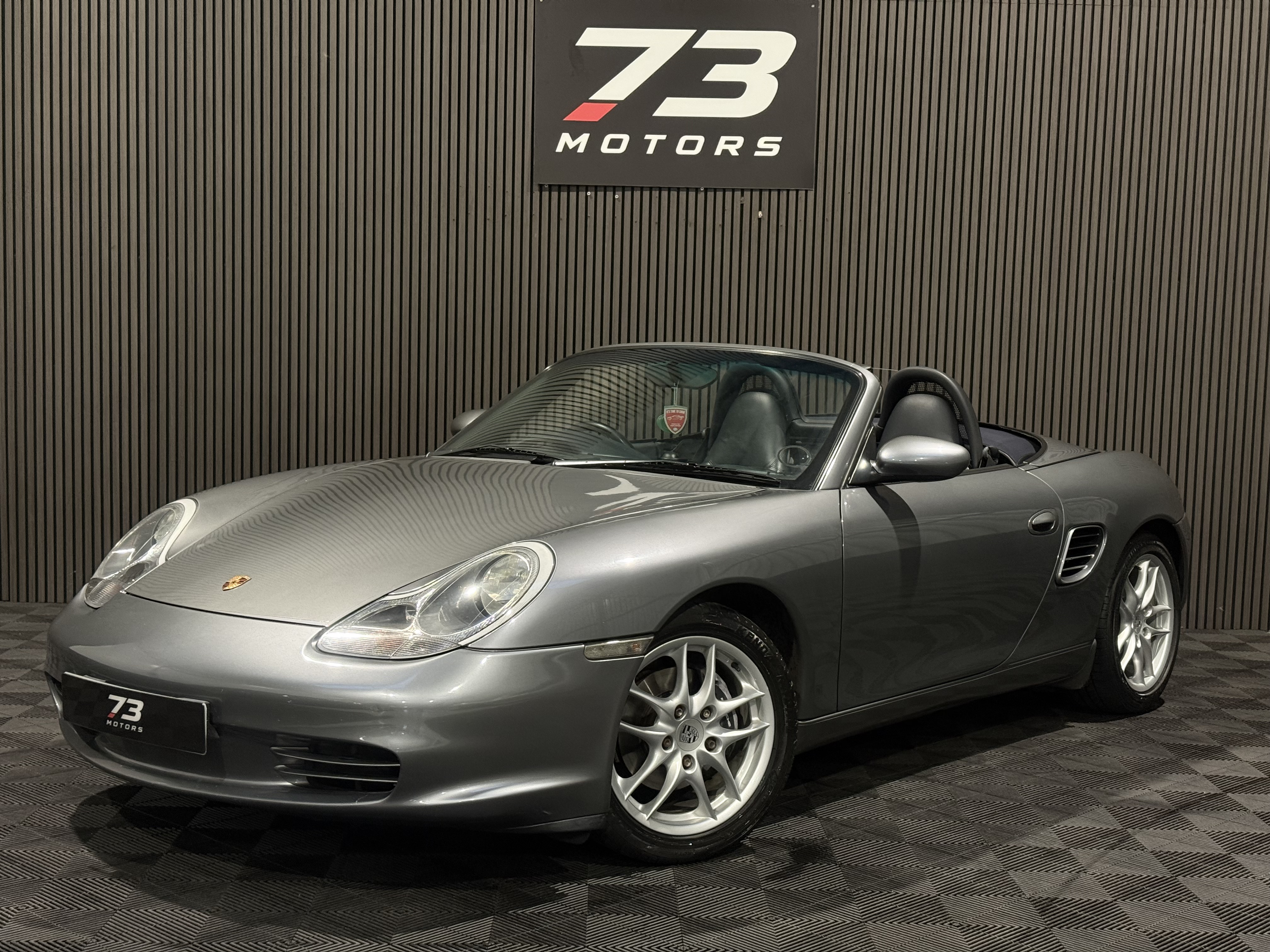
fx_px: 1761
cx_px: 635
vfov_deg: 30.3
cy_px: 476
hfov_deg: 39.7
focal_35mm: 48
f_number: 1.78
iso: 200
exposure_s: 1/33
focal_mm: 6.76
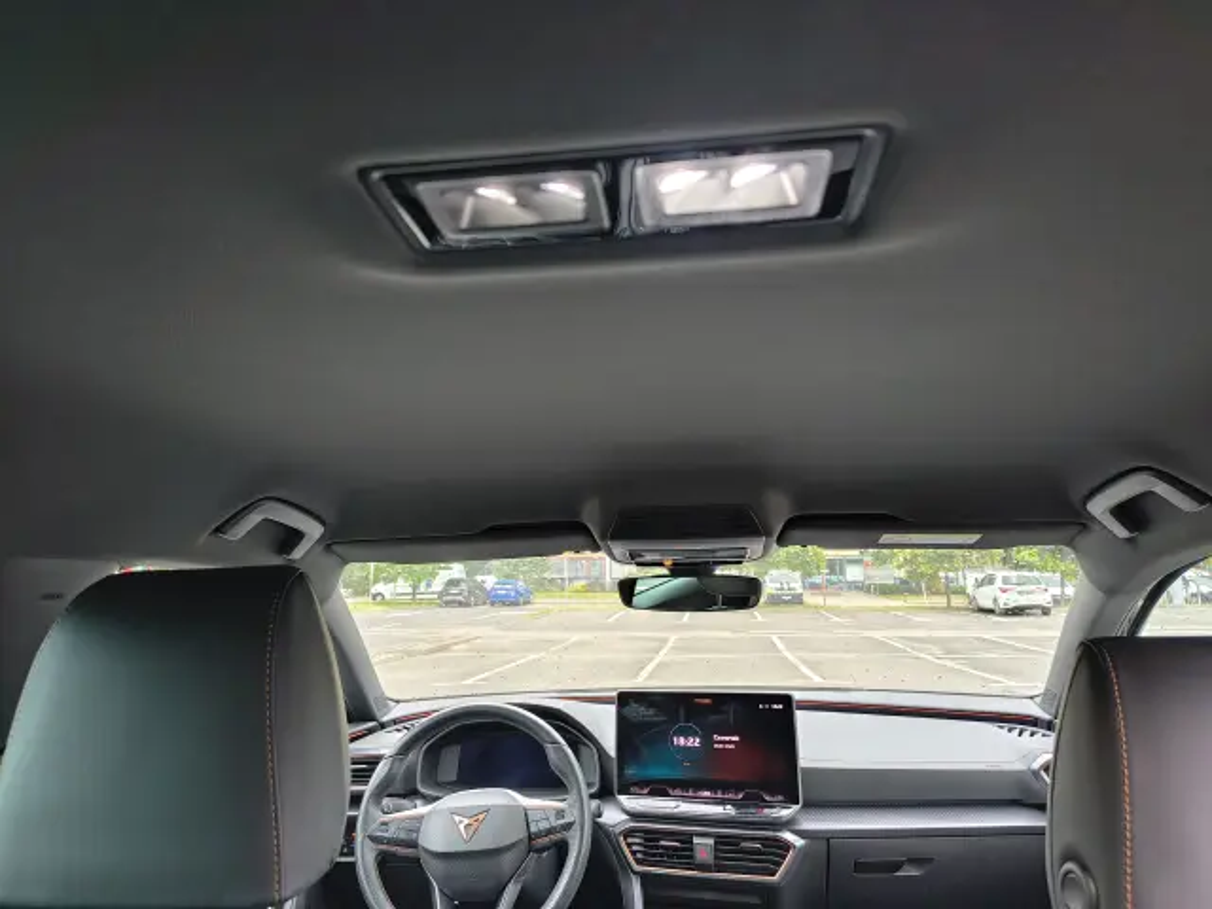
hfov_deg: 71.6
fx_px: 840
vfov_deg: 56.8
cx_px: 606
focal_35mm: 24
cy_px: 454
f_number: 1.8
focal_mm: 5.56
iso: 688
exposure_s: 1/50
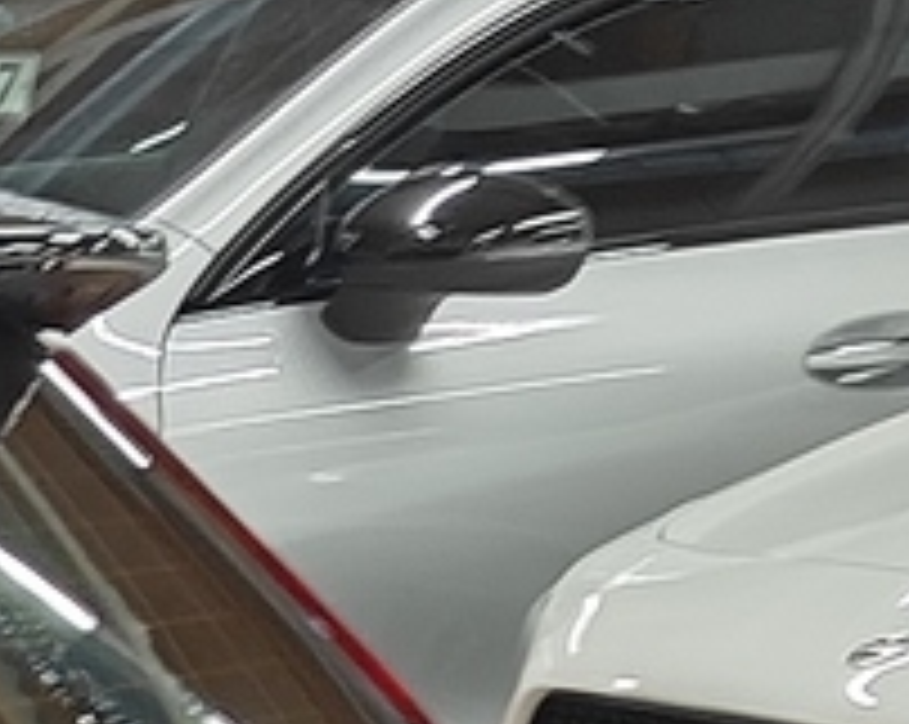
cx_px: -2146
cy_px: 1713
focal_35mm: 230
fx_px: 6179
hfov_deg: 7.2
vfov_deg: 6.4
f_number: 1.8
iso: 80
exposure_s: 1/50
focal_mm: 5.59
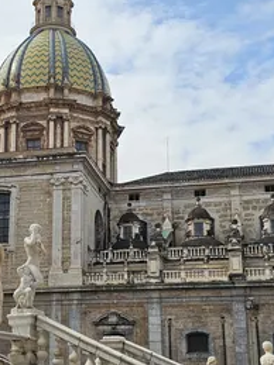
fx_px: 750
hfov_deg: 20.4
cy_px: 186
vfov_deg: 27.4
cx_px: 44
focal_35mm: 71
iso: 12
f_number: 1.7
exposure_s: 1/1614
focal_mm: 6.3
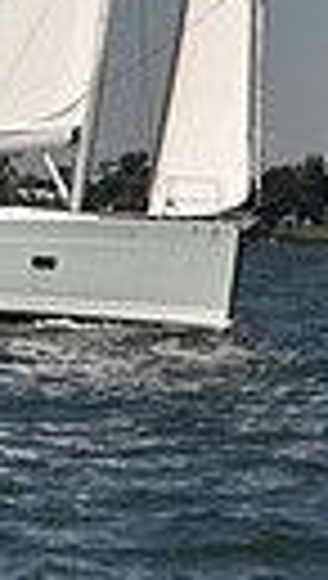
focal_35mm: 446
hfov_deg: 2.7
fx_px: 6865
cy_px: -486
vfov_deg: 4.8
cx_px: 173
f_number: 4.5
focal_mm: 95
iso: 250
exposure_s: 1/1600
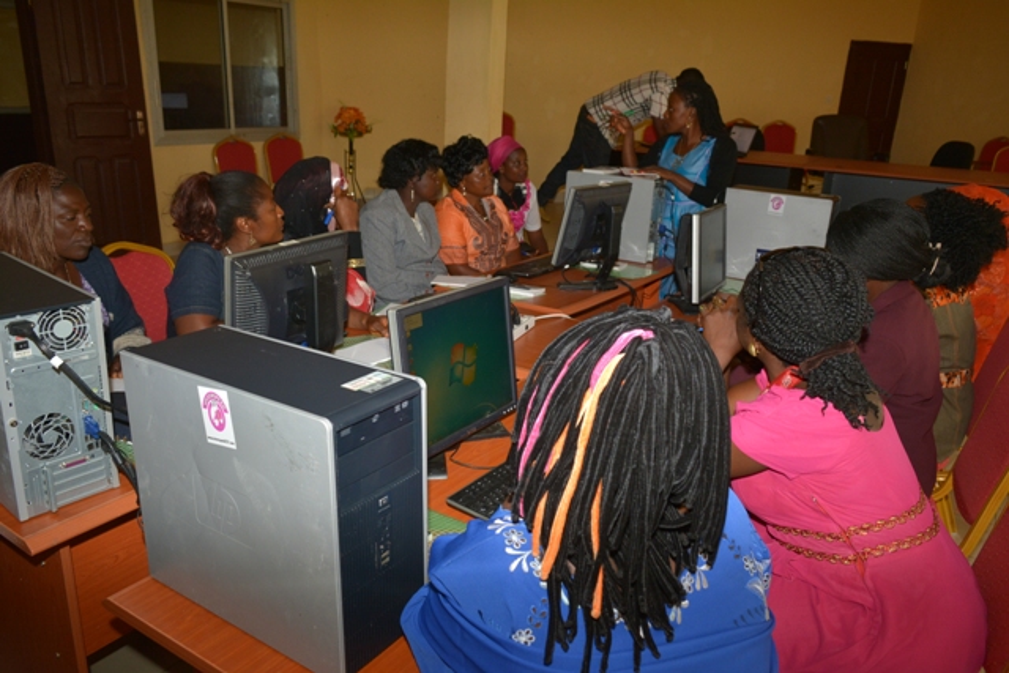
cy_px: 336
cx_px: 504
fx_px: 757
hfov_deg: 67.4
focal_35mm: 27
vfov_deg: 48.0
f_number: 5
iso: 640
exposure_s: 1/125
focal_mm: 18
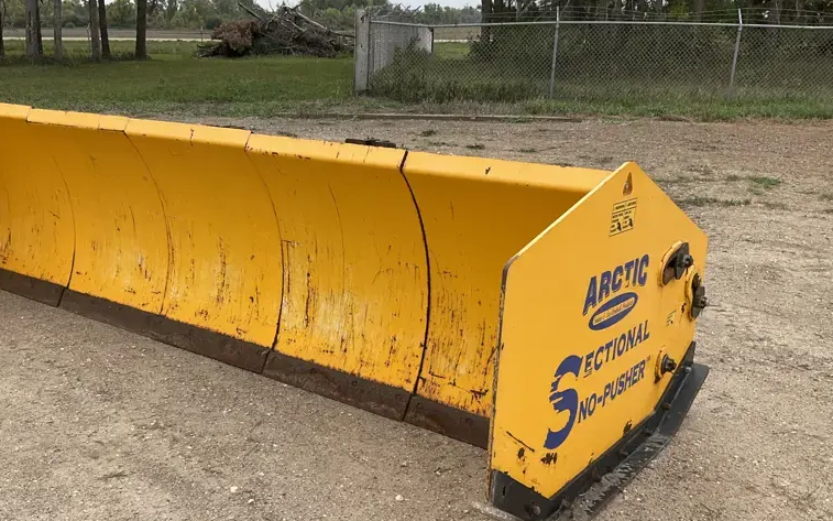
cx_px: 314
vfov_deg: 32.6
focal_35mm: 39
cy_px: 324
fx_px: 885
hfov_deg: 49.9
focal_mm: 3
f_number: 1.8
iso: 25
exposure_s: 1/770
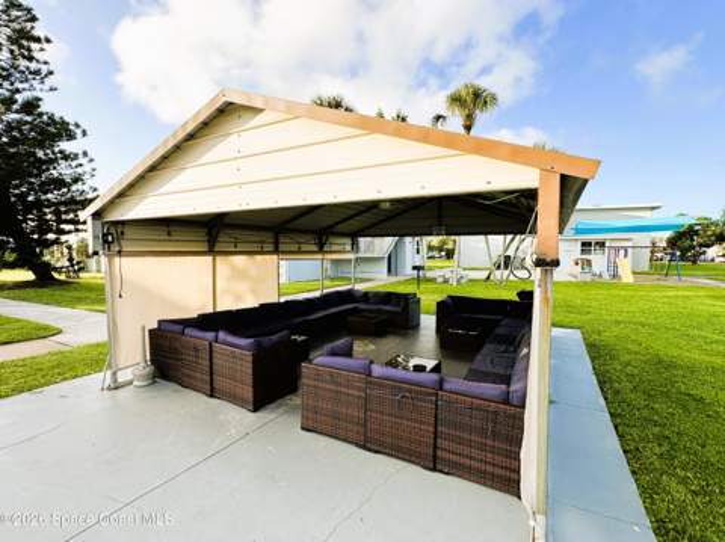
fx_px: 335
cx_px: 362
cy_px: 271
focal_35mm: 16
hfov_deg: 94.6
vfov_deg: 78.0
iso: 40
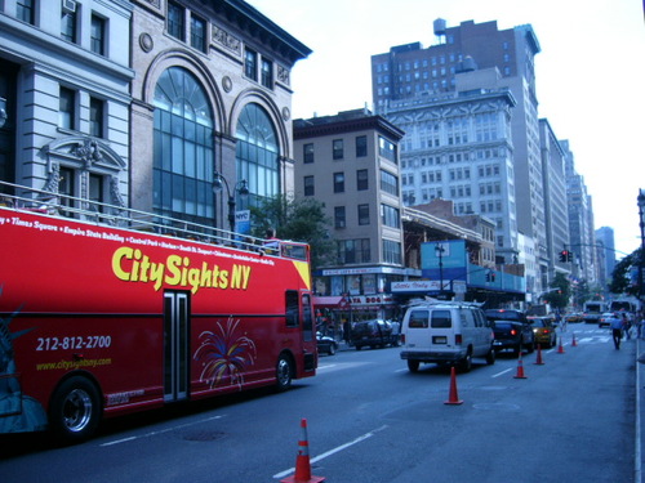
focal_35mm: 35
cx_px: 322
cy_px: 242
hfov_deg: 52.6
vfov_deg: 40.7
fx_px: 652
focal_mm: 5.8
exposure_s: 1/640
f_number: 2.8
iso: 100
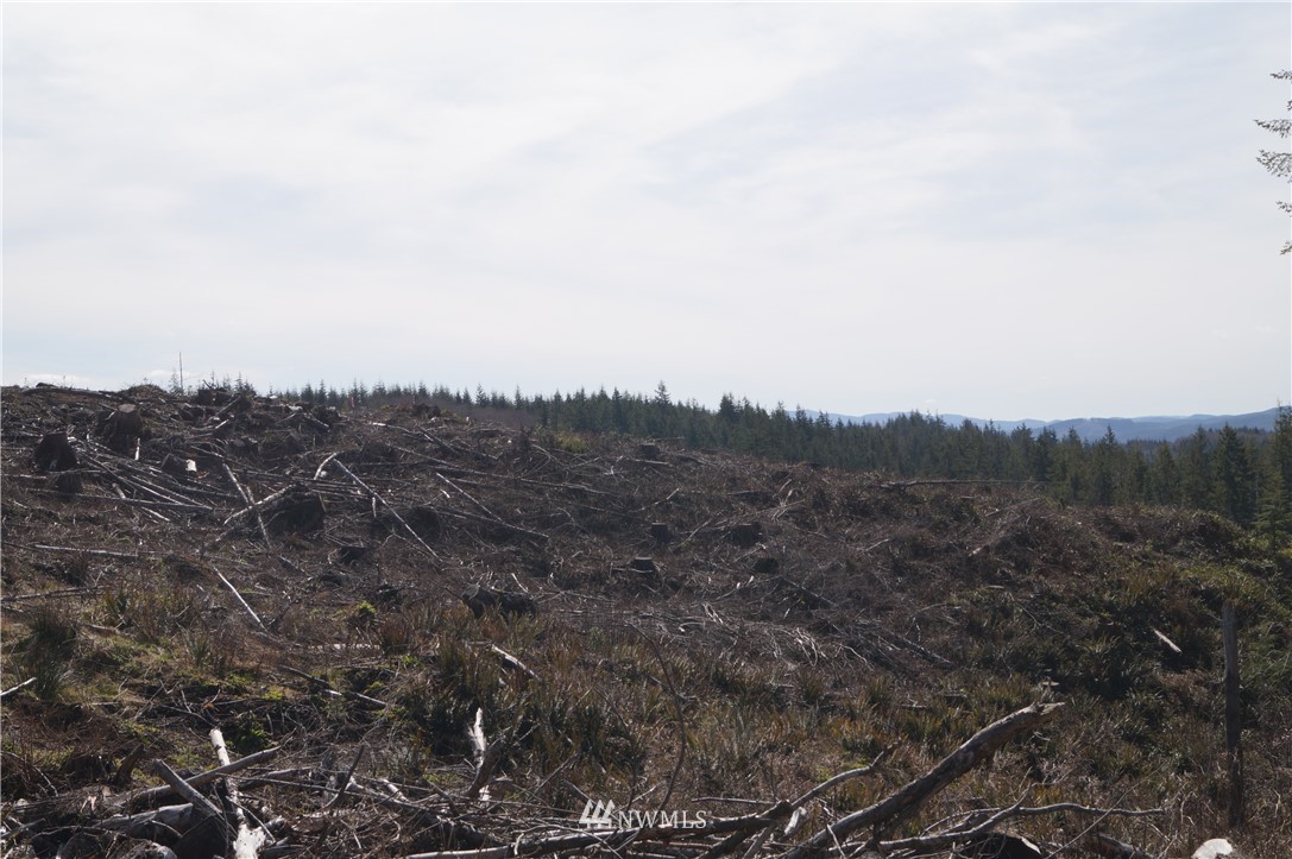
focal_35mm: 45
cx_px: 646
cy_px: 430
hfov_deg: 43.6
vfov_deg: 29.8
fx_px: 1614
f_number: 14
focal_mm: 30
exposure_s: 1/125
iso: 100
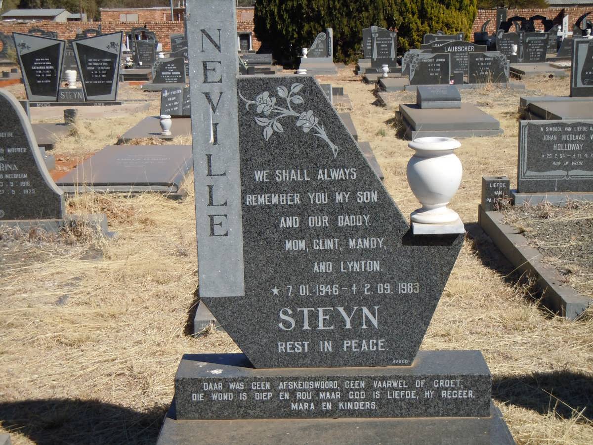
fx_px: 1165
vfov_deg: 21.6
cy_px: 222
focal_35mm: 68
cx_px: 296
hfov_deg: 28.6
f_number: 8.2
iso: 200
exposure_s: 1/400
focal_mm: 12.2
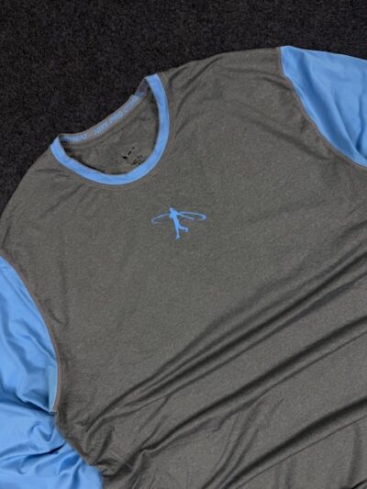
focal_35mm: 24
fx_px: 339
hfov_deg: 56.8
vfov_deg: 71.6
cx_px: 184
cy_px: 244
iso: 64
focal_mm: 6.76
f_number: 1.78
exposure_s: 1/100
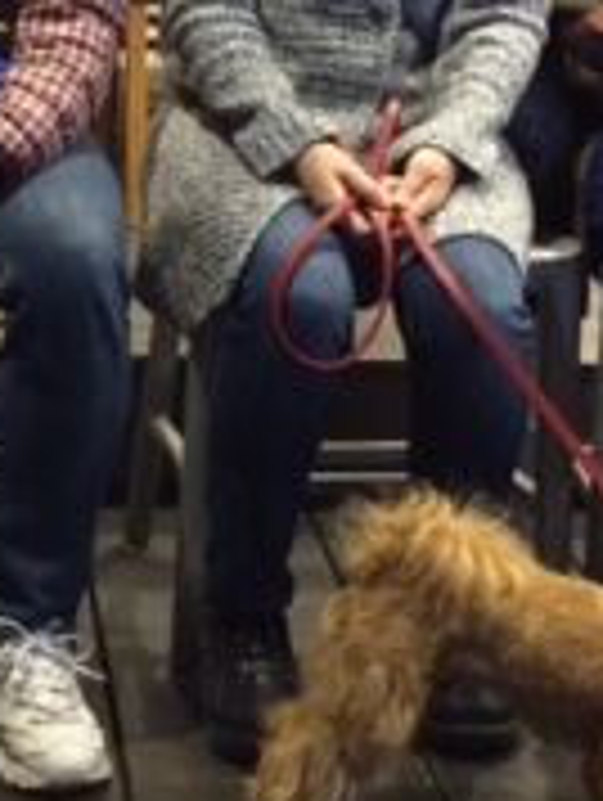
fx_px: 2410
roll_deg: -0.9
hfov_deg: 14.0
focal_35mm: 104
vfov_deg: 18.7
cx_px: -32
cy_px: 144
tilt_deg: -9.7
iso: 250
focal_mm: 4.15
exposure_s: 1/20
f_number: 2.2
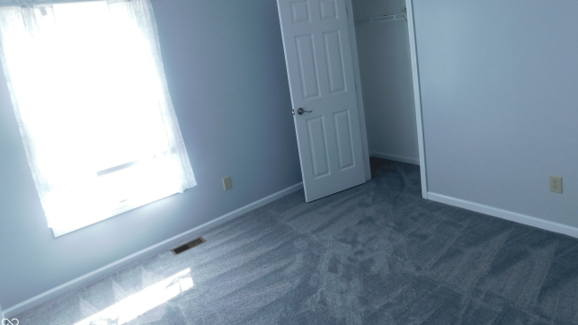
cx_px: 293
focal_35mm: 26
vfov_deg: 43.9
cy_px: 111
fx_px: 399
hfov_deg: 71.9
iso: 125
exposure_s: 1/30
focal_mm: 4
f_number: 3
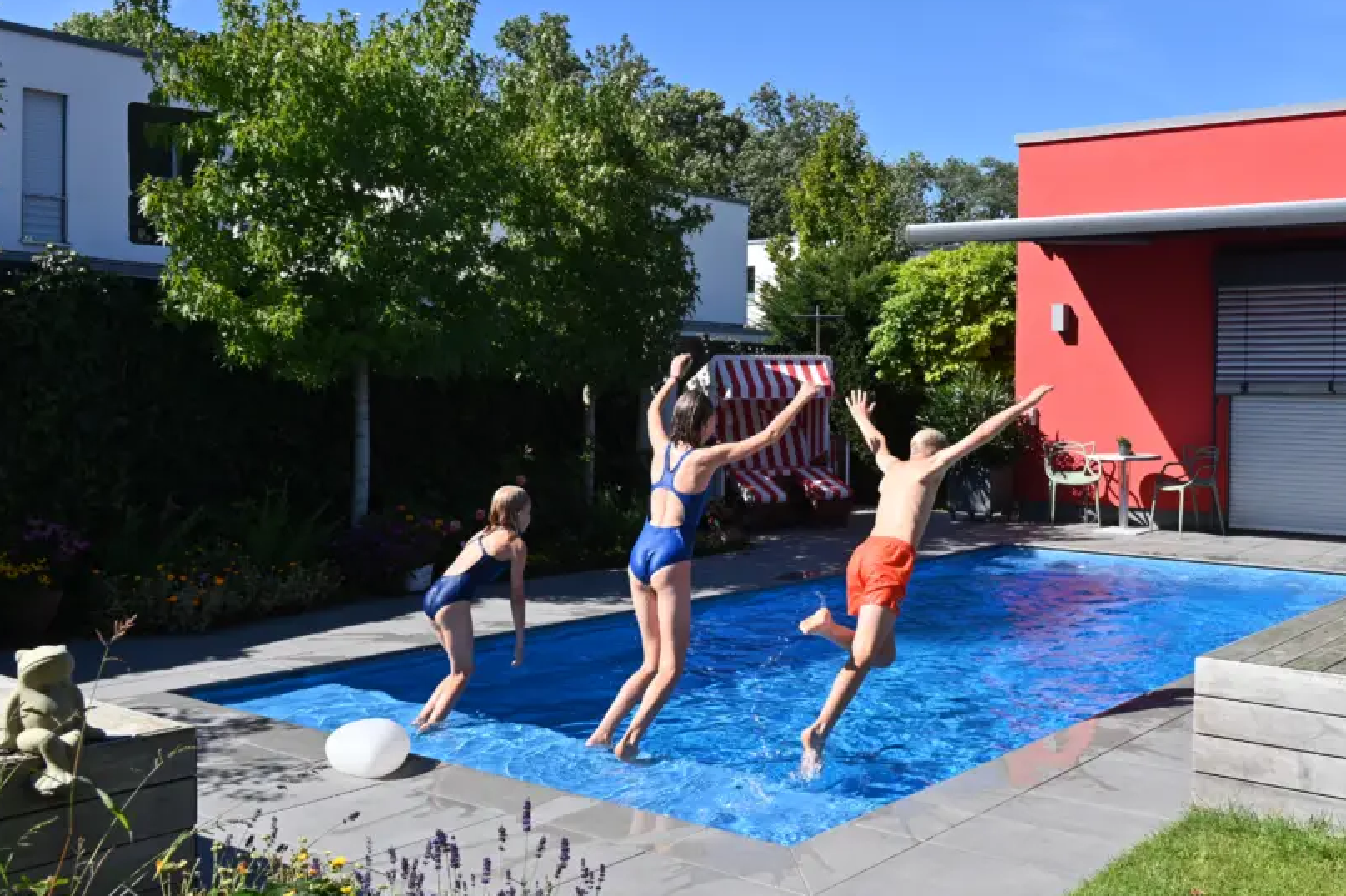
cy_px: 402
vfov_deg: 34.5
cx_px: 816
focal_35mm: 39
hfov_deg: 49.6
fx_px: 1444
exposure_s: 1/320
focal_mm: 30.5
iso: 160
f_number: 9
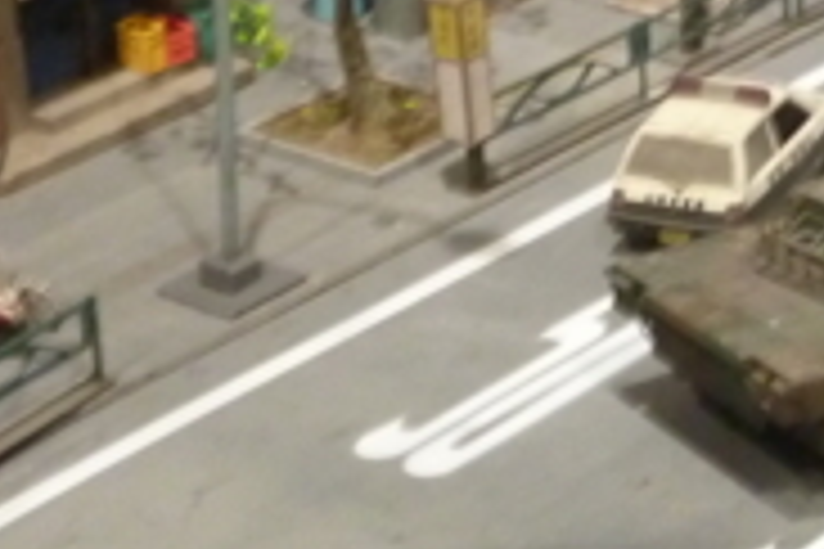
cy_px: 76
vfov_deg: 8.3
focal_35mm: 164
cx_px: 995
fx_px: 3753
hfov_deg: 12.2
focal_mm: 6.4
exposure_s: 1/40
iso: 400
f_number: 3.5
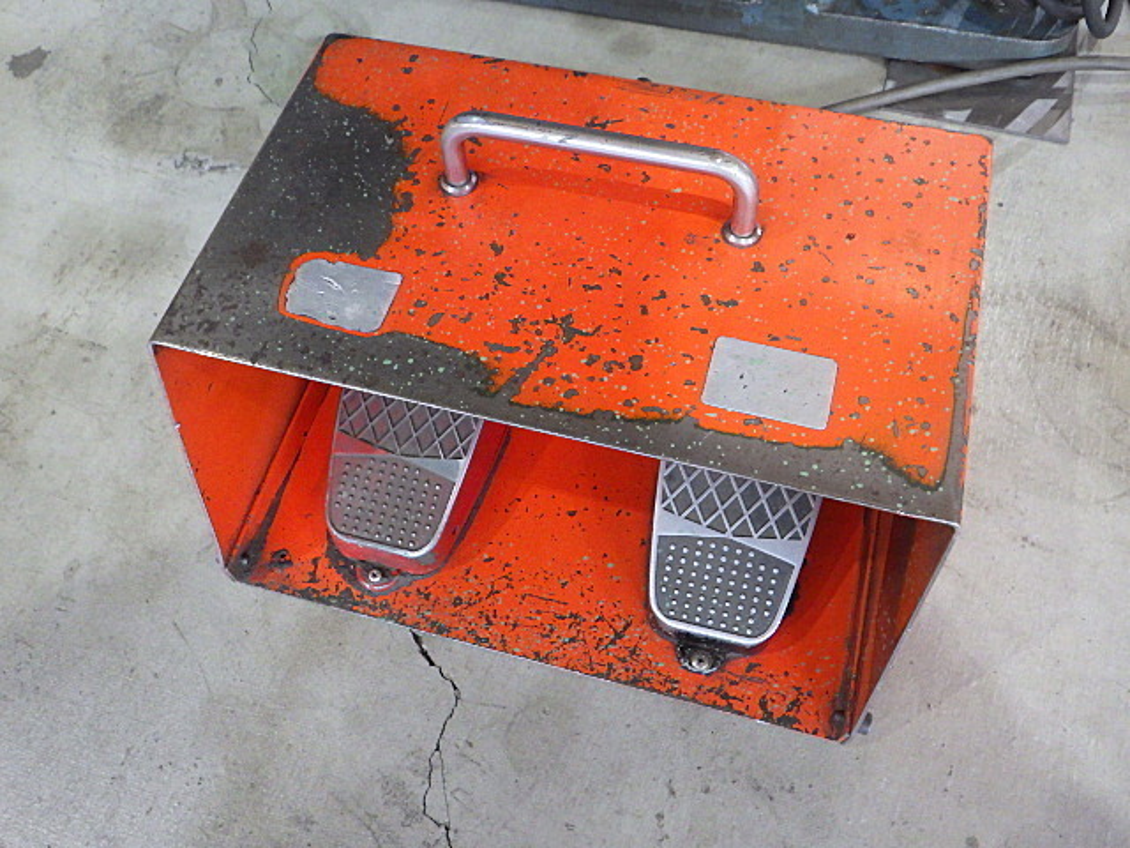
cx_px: 565
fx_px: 914
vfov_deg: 49.7
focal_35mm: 28
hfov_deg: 63.4
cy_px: 424
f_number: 3.5
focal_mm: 5
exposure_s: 1/45
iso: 1000
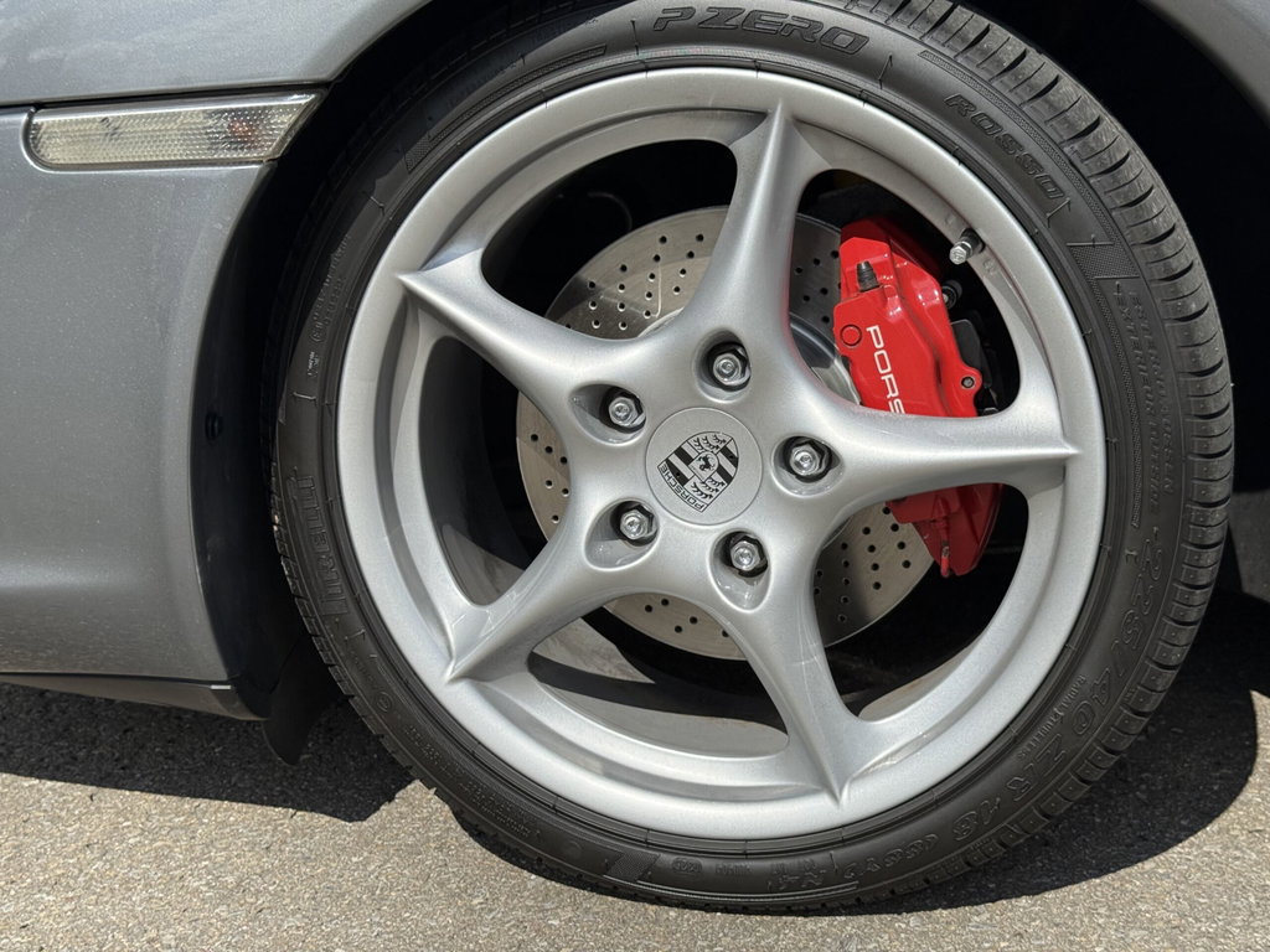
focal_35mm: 48
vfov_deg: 30.3
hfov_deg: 39.7
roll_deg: +1.4
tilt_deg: -12.1
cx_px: 635
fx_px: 1761
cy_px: 476
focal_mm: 6.76
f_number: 1.78
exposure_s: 1/6024
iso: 80
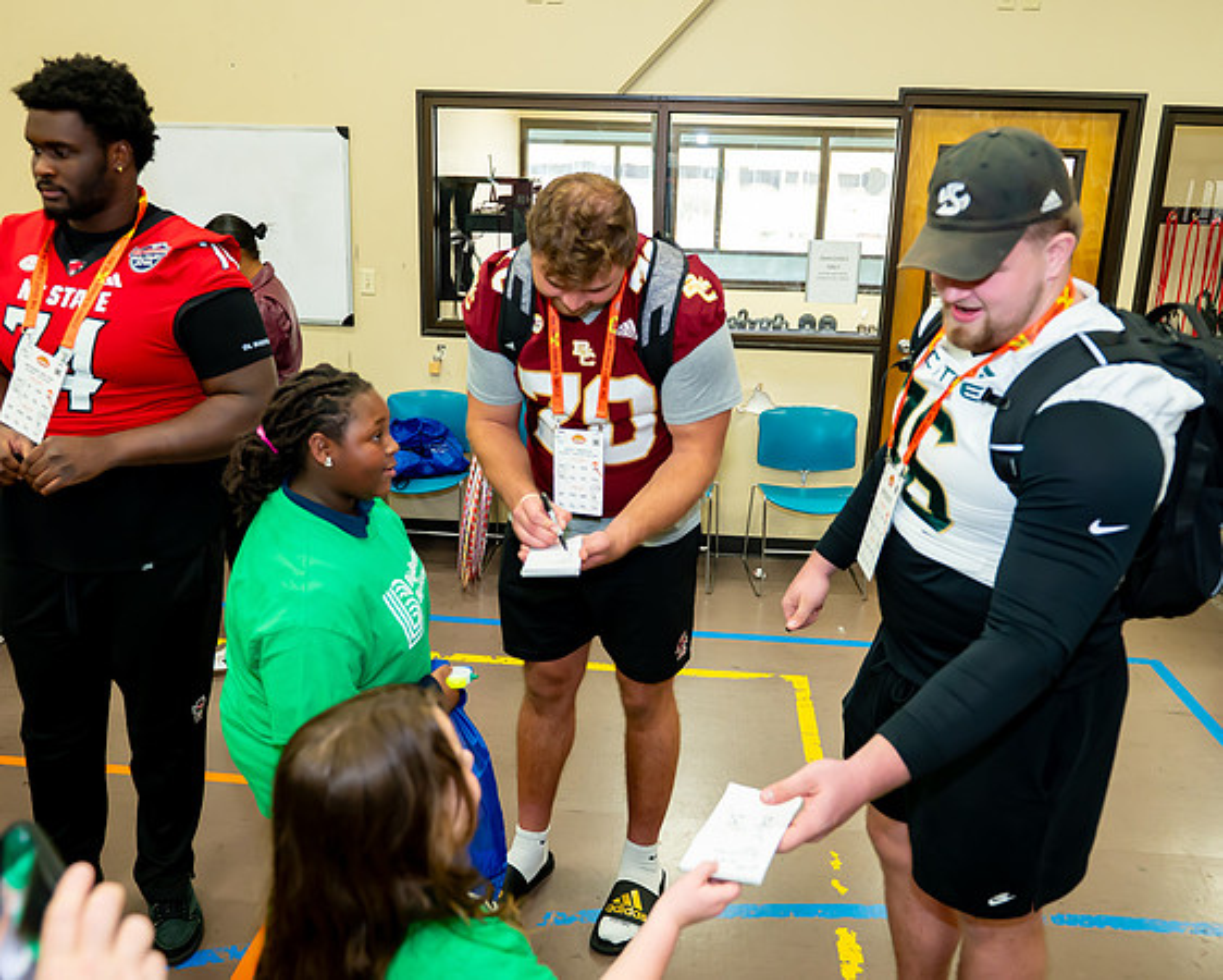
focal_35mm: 30
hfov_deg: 59.4
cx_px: 599
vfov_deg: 49.1
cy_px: 483
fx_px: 1073
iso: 1600
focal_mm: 24
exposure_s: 1/200
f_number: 2.8
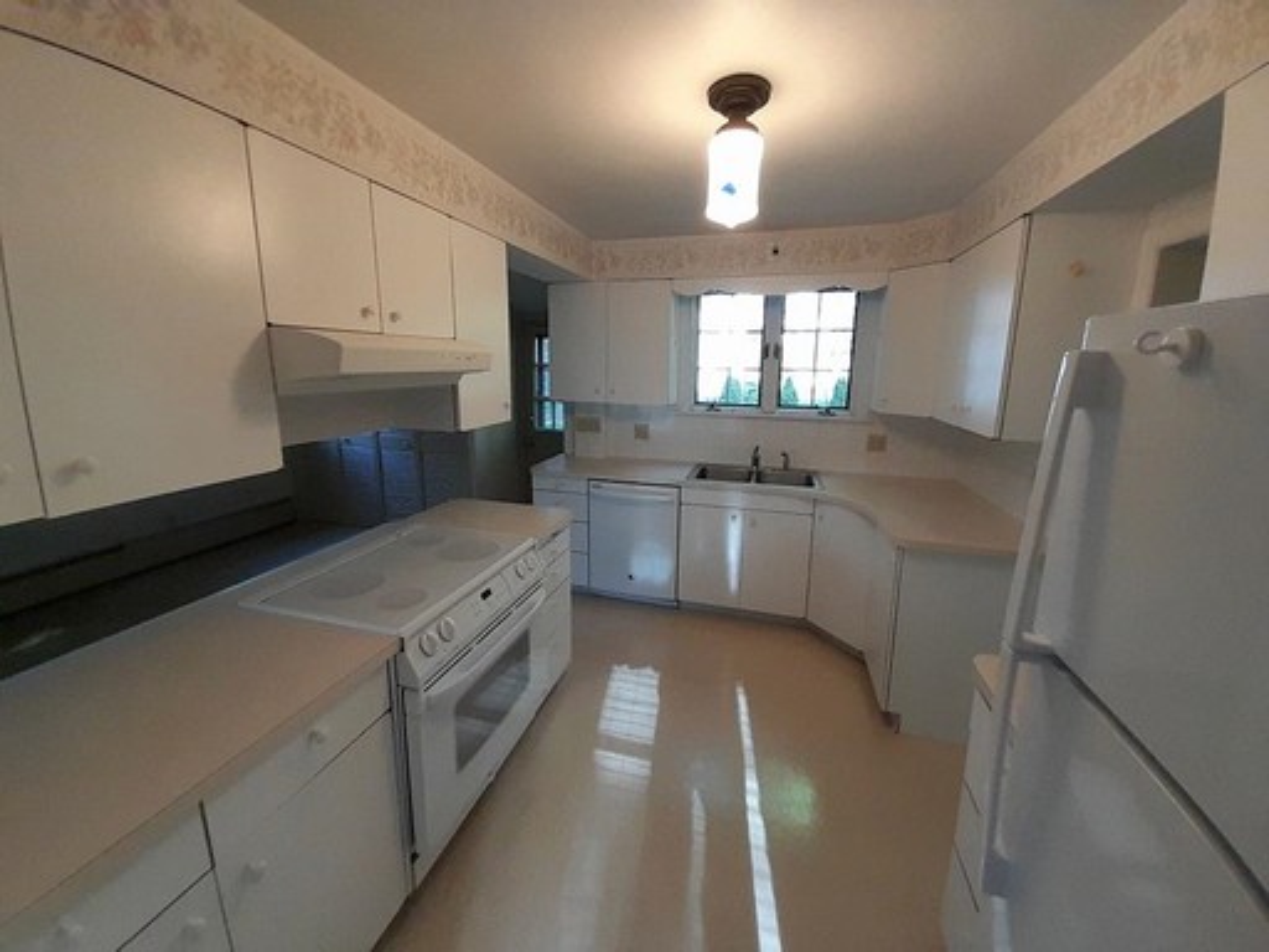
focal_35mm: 13
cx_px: 634
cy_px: 476
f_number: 2.2
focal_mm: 1.13
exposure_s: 1/40
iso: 160
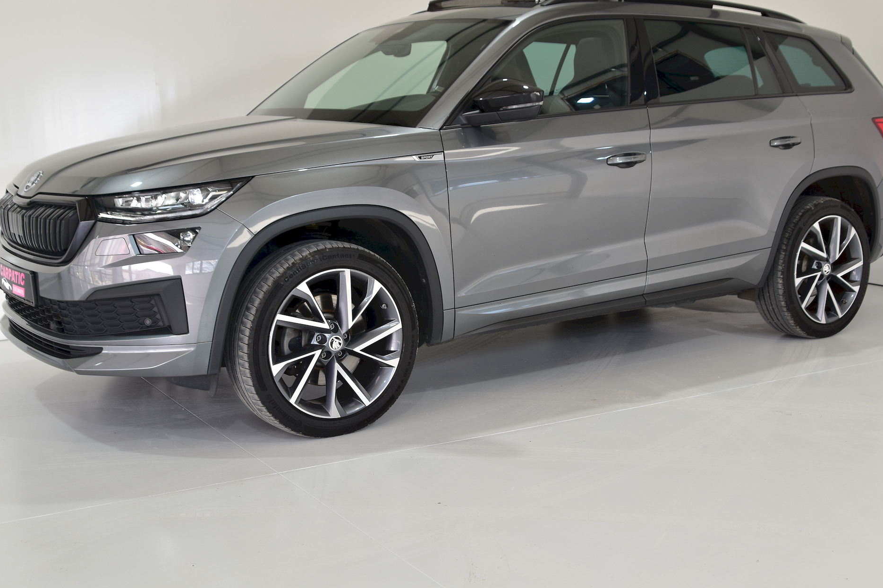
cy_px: 273
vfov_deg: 29.2
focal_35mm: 46
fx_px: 1128
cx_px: 473
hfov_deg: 42.7
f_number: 4
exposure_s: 1/80
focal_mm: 28
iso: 200
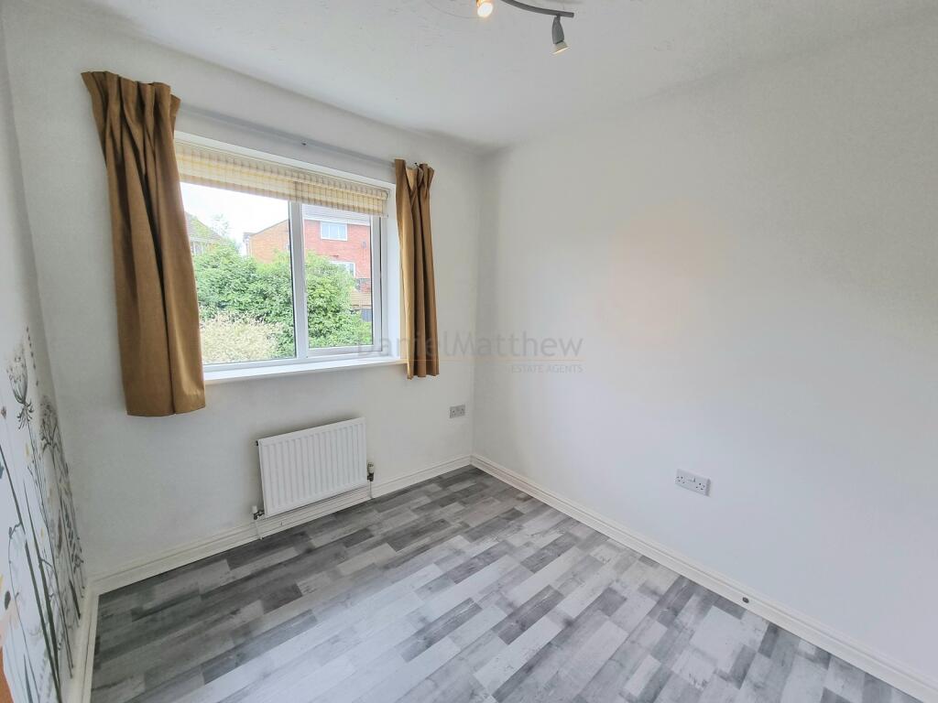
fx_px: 352
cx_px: 469
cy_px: 352
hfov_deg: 106.2
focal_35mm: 13
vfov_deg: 89.9
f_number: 2.2
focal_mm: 2.2
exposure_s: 1/135
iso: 50
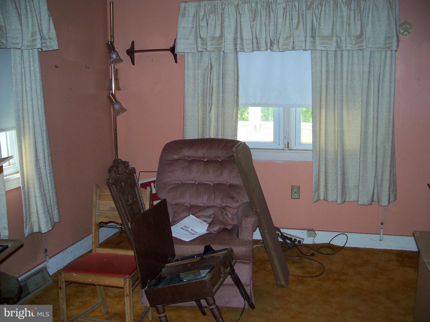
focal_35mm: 37
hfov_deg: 50.1
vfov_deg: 38.7
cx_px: 215
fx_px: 460
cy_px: 161
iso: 200
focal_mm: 7.8
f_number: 2.8
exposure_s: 1/60
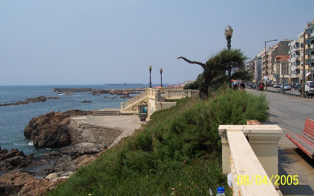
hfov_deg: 48.2
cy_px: 90
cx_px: 155
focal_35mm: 41
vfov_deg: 31.2
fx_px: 351
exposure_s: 1/1000
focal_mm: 8
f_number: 4.8
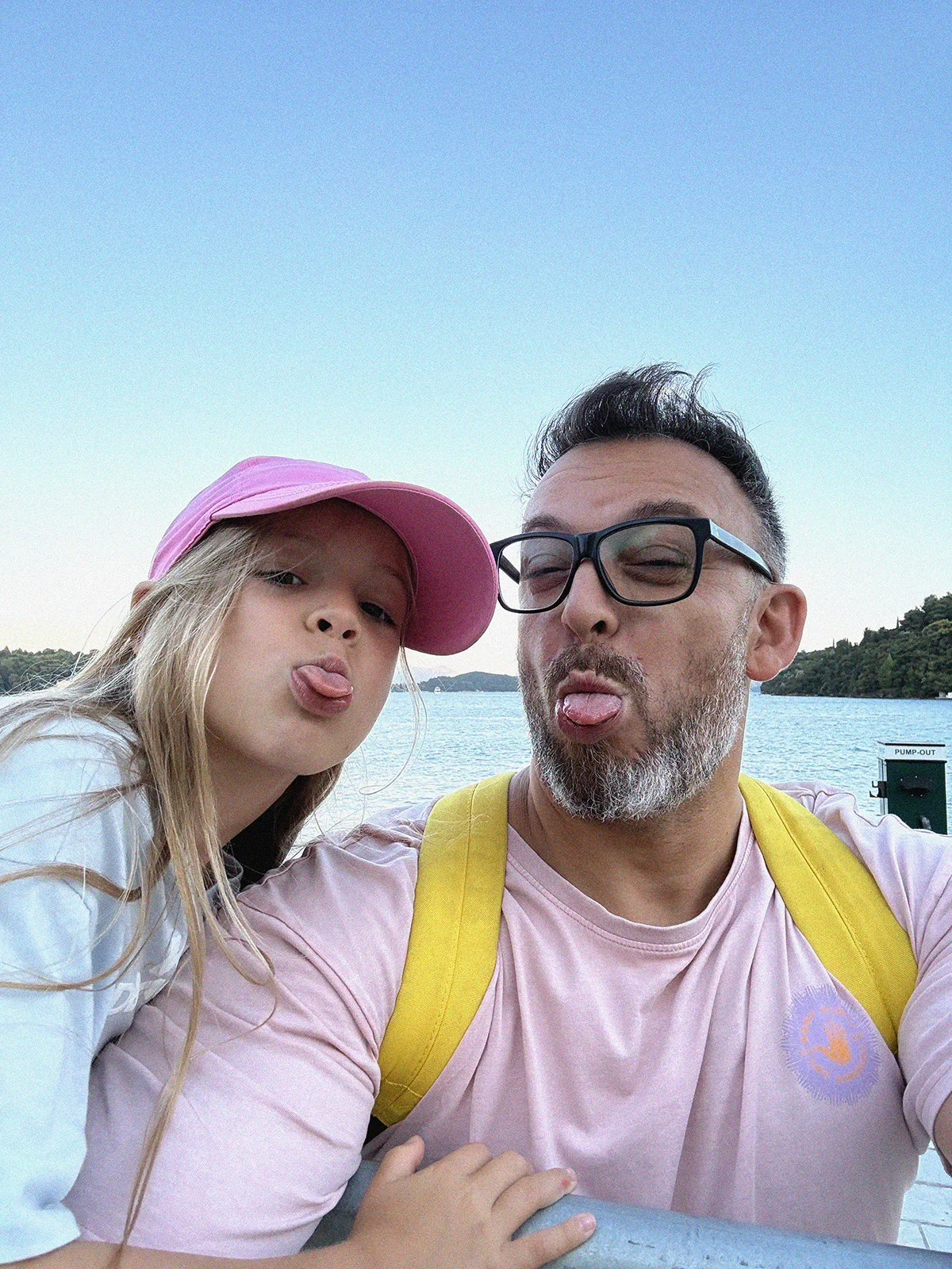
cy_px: 634
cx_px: 476
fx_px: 843
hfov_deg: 58.9
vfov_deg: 73.9
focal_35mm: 23
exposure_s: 1/169
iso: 50
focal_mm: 2.69
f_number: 1.9
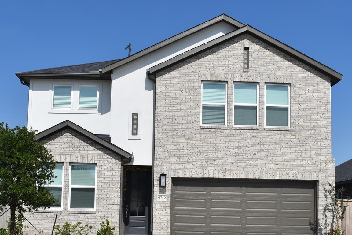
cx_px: 155
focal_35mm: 48
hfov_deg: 41.0
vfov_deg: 27.5
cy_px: 186
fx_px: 469
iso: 200
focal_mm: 18
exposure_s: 1/500
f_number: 11
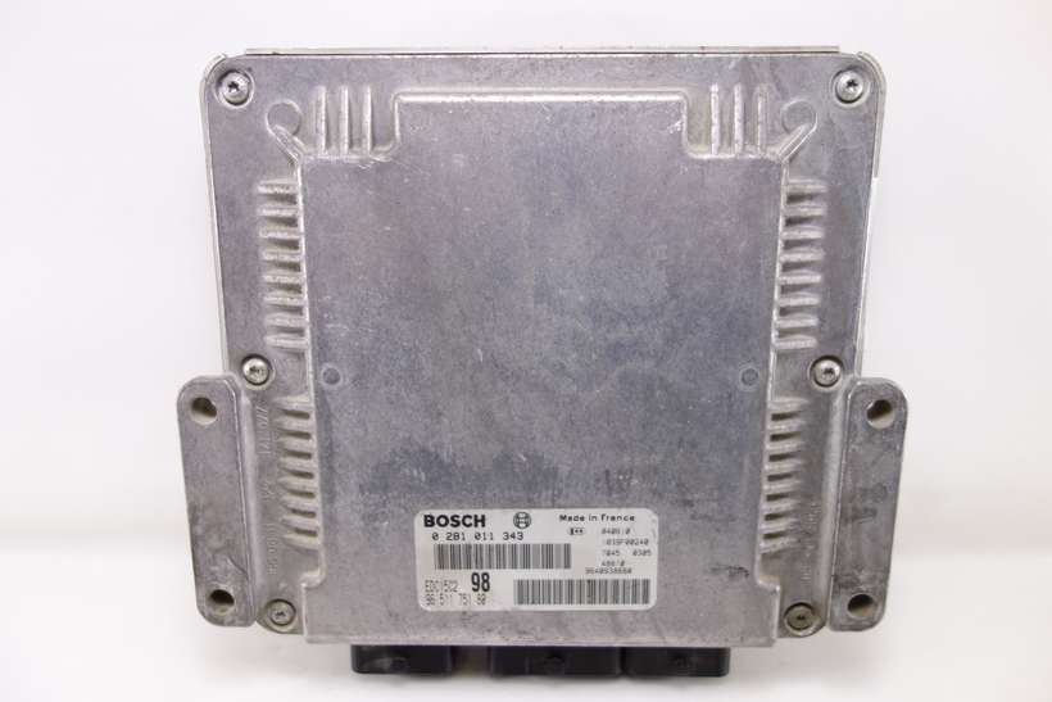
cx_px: 526
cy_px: 351
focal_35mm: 28
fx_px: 818
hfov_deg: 65.5
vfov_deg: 46.4
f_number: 1.8
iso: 125
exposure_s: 1/100
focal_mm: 10.4
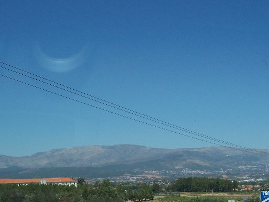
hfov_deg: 30.7
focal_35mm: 63
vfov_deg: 23.0
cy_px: 152
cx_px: 146
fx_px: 489
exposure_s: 1/1000
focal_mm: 8
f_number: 4.8
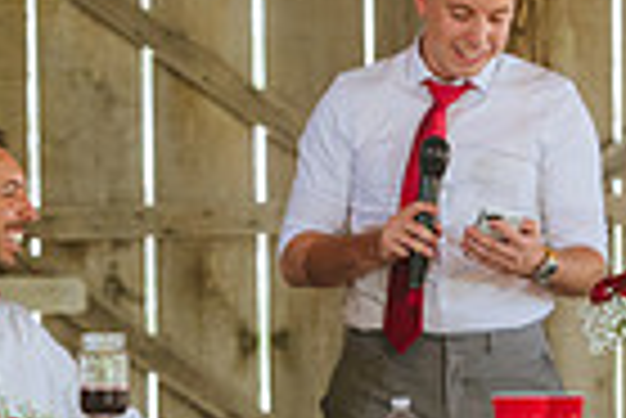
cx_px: 68
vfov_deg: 2.8
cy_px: 258
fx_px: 8703
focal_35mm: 500
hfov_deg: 4.1
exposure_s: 1/100
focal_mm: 120
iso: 500
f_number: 2.8
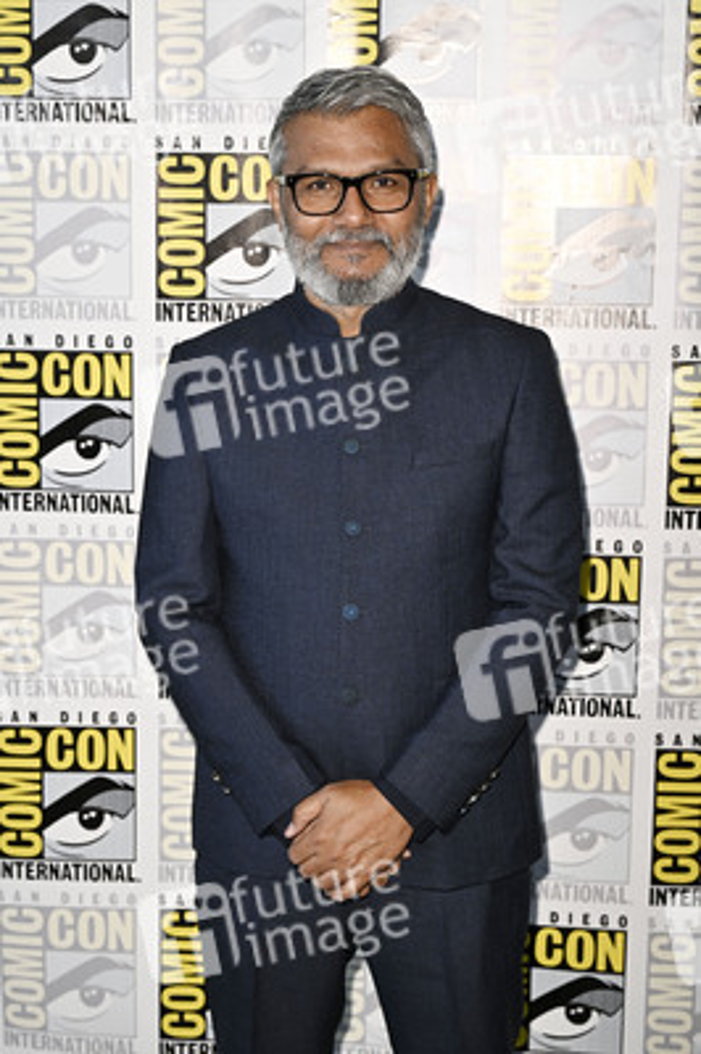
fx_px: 1755
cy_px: 527
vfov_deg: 33.4
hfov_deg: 22.6
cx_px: 350
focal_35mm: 60
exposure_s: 1/250
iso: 1250
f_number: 5
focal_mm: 60
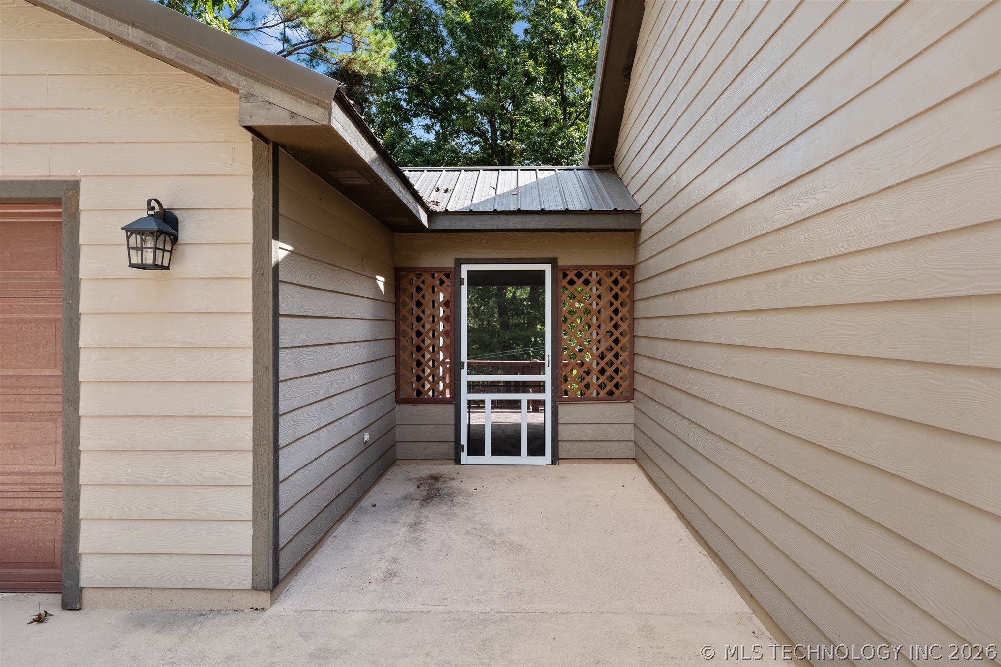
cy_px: 334
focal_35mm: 22
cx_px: 500
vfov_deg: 58.1
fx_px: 601
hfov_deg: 79.6
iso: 200
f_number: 9
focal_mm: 21.6
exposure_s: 1/30
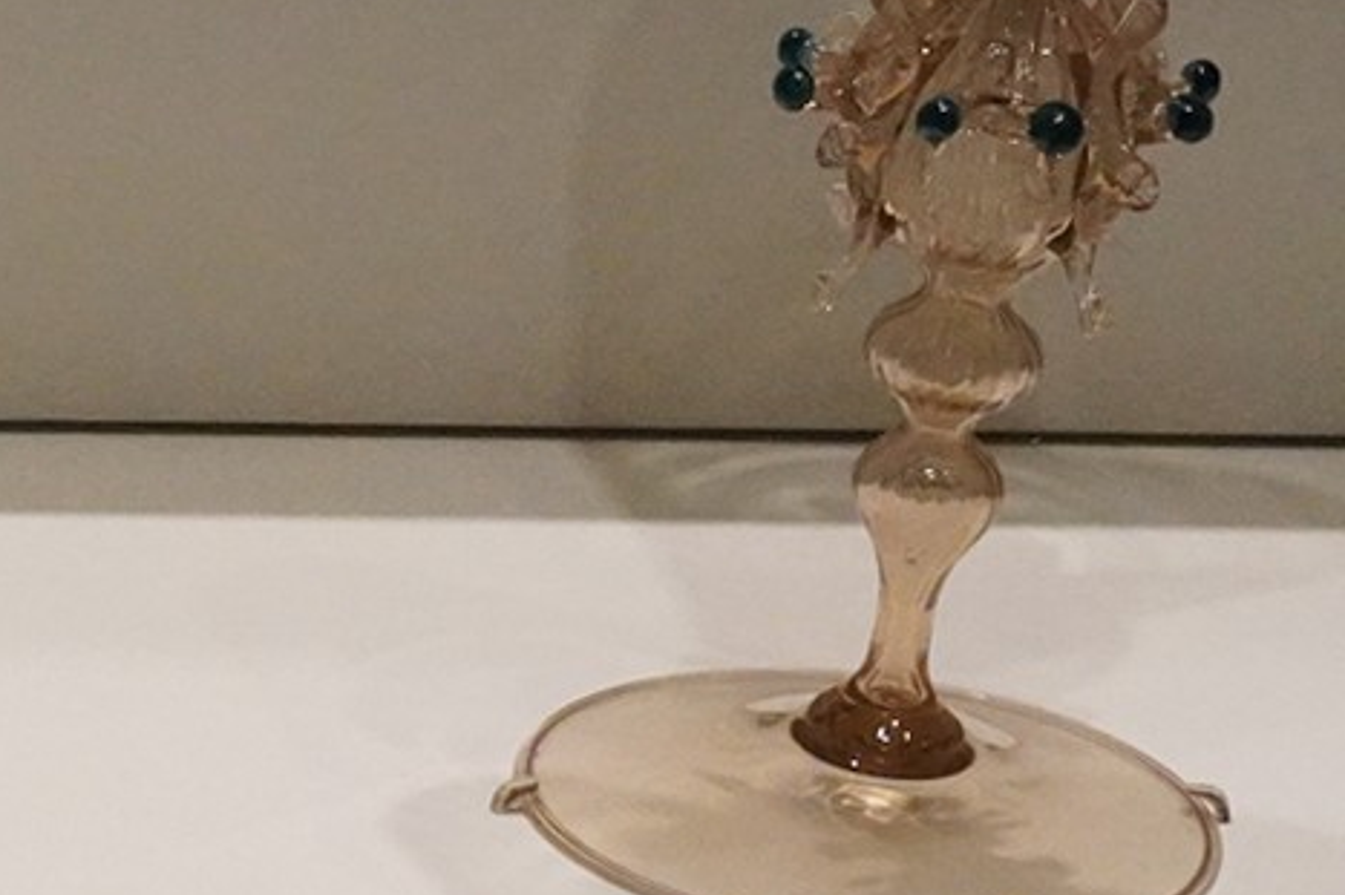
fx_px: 5602
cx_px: -1097
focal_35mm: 150
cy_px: 1427
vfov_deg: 8.9
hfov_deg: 12.5
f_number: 11
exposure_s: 1/100
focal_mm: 35
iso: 8000
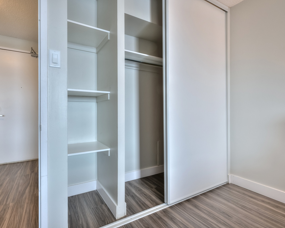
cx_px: 117
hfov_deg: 92.1
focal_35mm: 16
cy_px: 115
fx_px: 135
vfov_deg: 80.4
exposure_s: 1/10
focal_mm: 14
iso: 250
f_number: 11
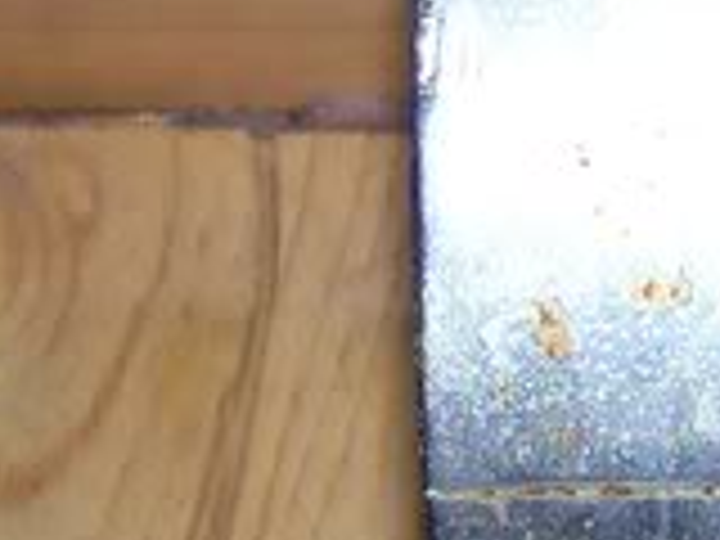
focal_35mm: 180
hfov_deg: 10.7
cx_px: 1026
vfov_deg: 8.2
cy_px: -22
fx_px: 3744
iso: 80
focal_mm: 6
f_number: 2.7
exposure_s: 1/64
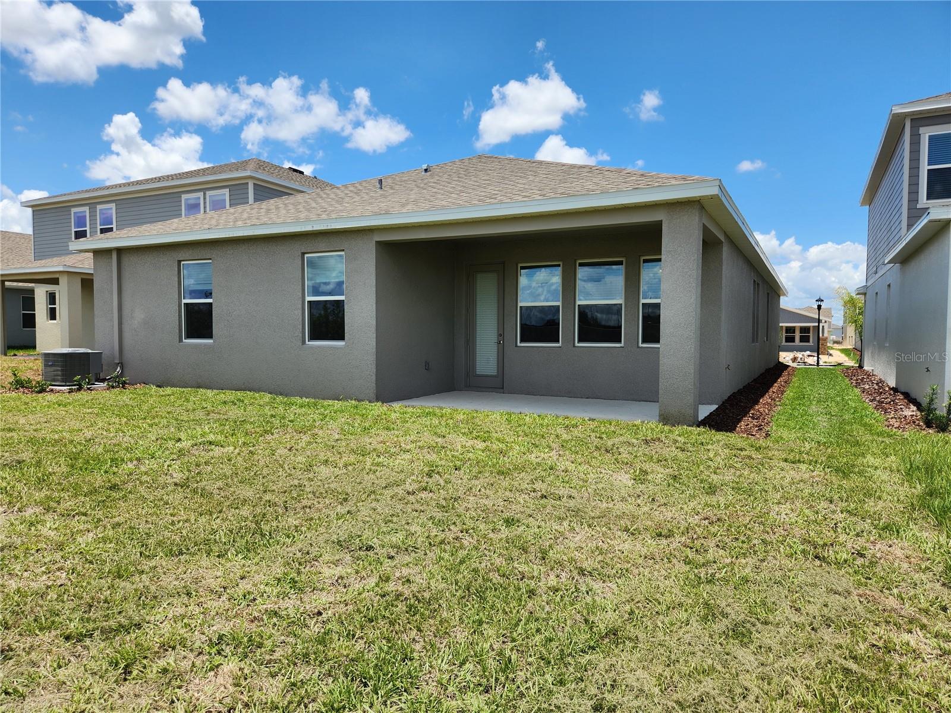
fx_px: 632
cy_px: 356
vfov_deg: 58.9
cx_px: 476
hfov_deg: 73.9
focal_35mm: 23
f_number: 1.8
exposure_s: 1/1650
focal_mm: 5.4
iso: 20
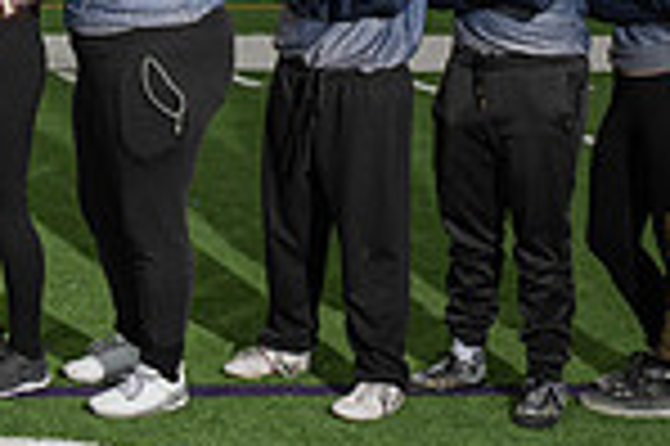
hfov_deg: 18.5
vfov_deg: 14.0
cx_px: -353
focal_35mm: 97
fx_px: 1803
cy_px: 111
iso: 160
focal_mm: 24
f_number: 8
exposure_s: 1/200
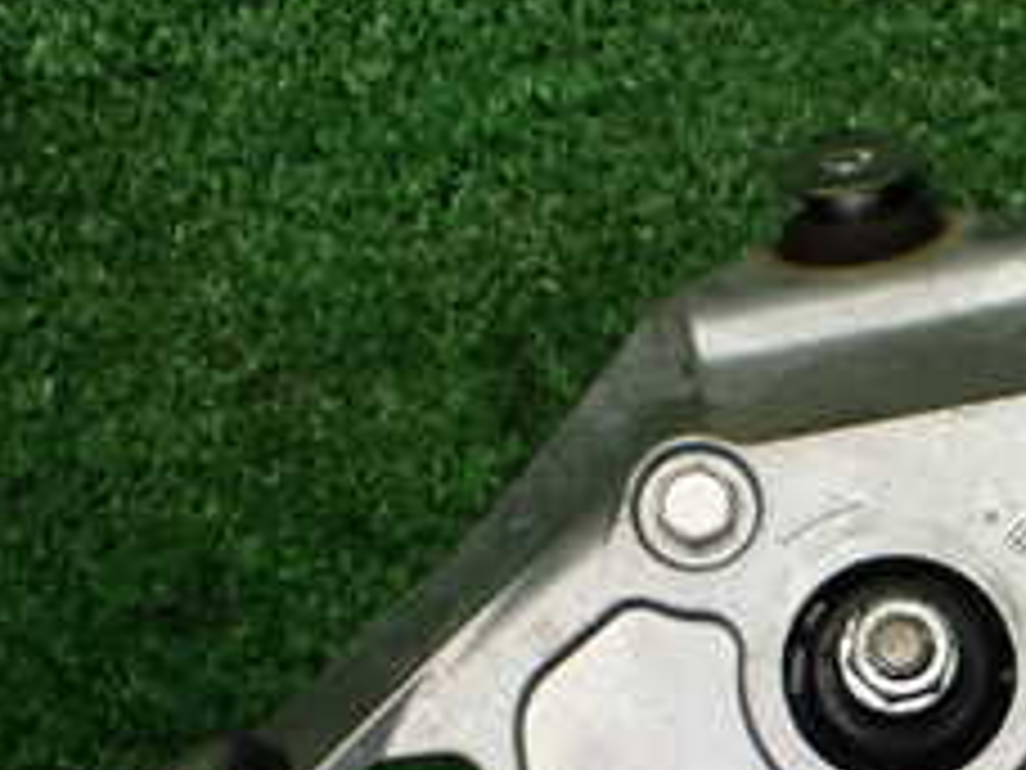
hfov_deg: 23.4
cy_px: 734
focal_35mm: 79
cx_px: 1089
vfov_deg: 18.3
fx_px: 2342
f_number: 2.3
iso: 250
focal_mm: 5.4
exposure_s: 1/125
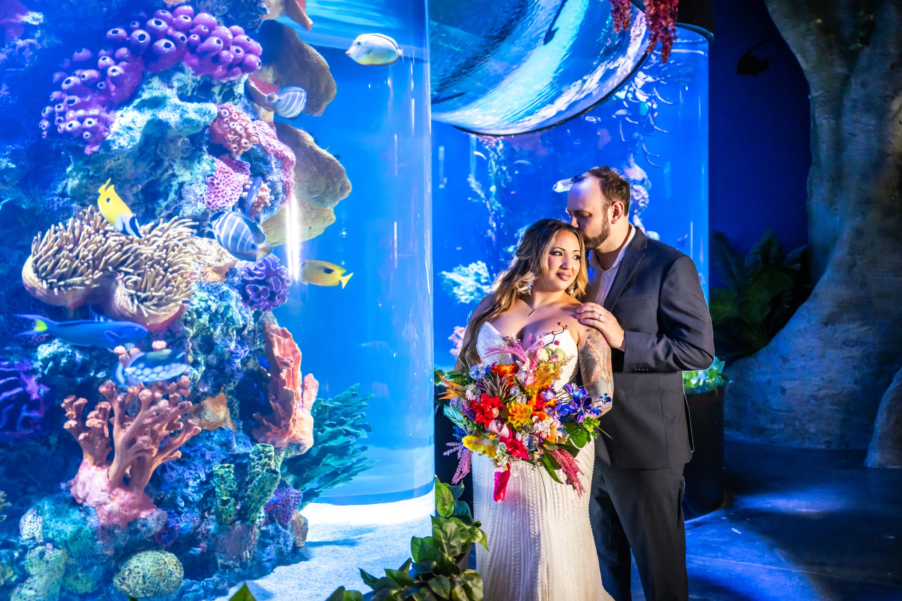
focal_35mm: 41
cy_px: 300
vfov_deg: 32.6
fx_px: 1027
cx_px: 451
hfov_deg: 47.4
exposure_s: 1/80
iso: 1000
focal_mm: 41
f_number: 2.8
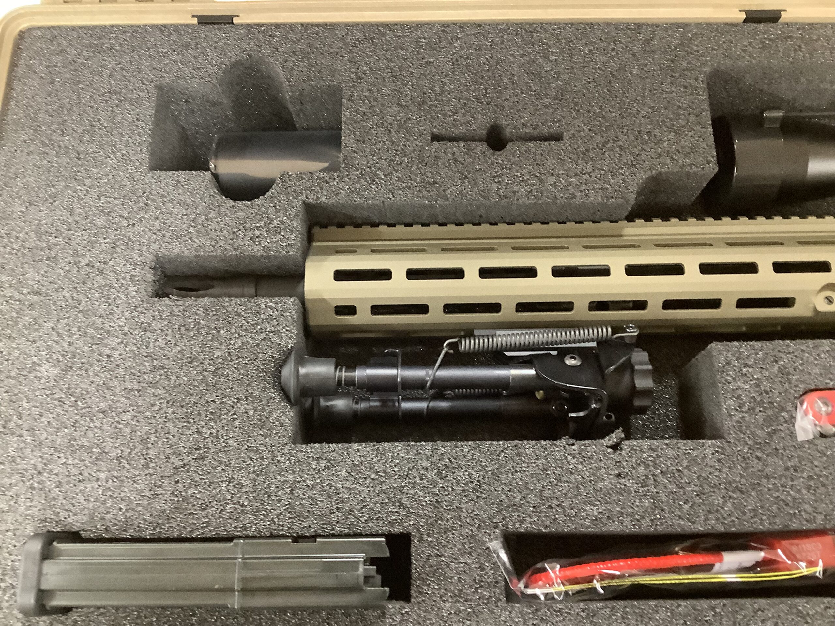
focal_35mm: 31
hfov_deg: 58.4
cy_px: 313
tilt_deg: -71.6
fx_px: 748
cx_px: 418
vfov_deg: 45.4
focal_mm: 3.3
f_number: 2.4
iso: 400
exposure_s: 1/30
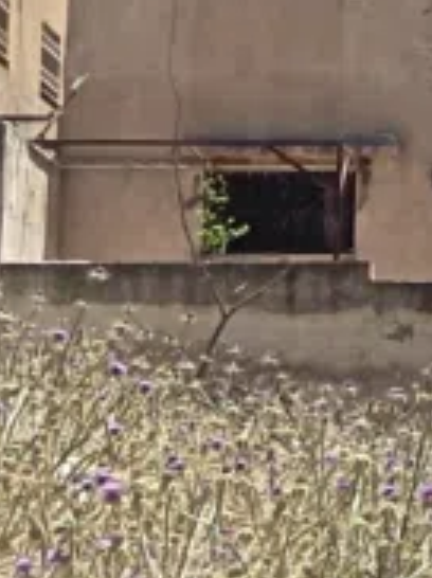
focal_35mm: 181
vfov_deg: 10.9
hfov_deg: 6.9
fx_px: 3019
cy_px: 84
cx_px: 1506
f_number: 1.75
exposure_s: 1/511
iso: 100
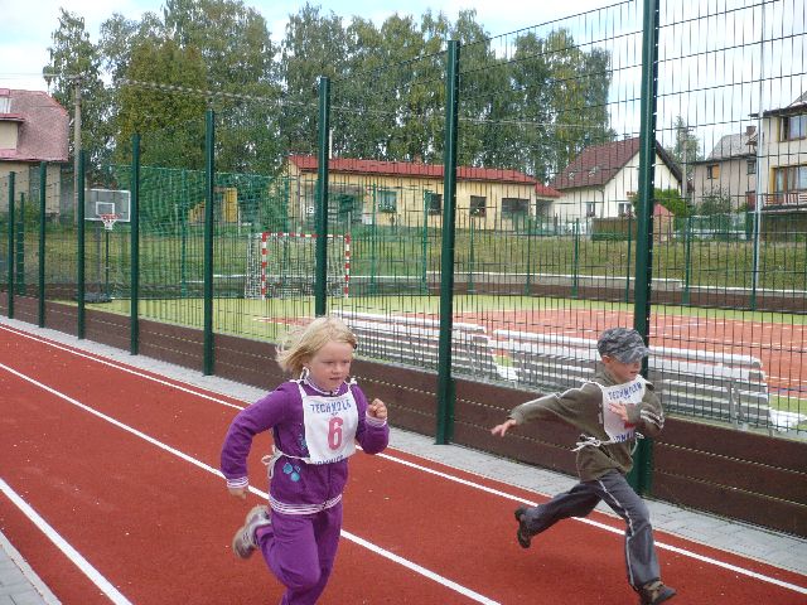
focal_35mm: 35
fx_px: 816
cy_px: 302
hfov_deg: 52.6
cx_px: 404
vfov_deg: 40.7
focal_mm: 5.8
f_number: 2.8
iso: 100
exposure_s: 1/500
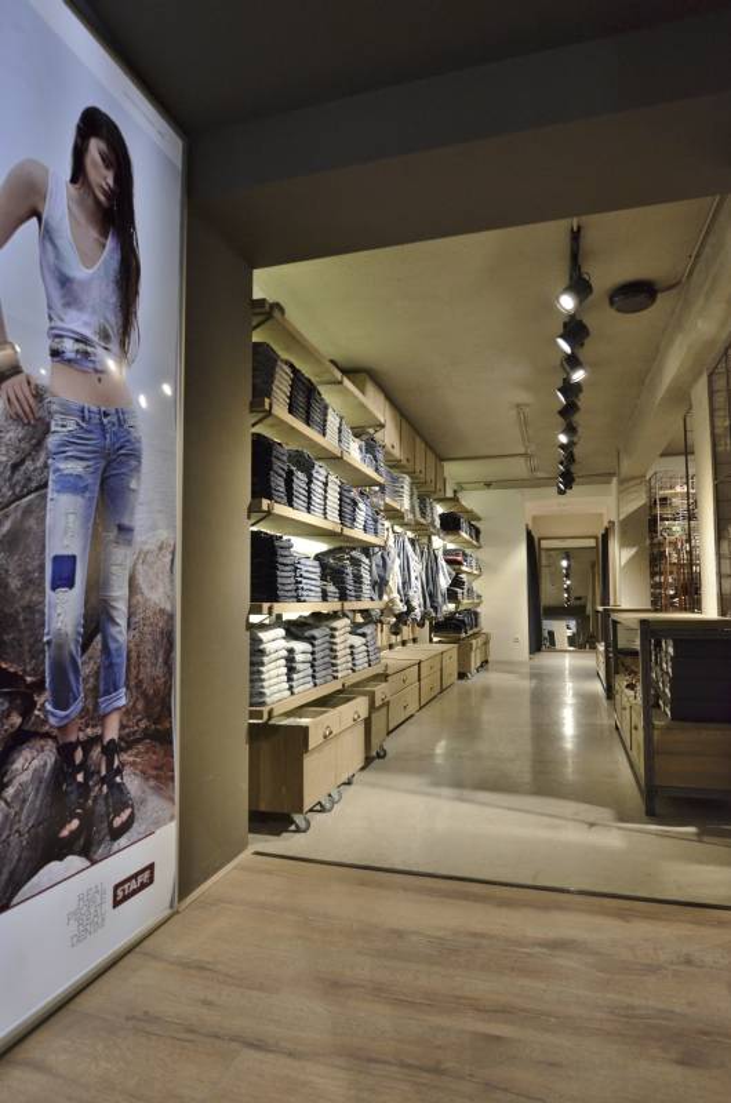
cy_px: 552
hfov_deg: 59.3
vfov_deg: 81.3
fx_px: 642
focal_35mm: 21
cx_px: 366
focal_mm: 14
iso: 1600
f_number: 2.8
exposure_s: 1/200
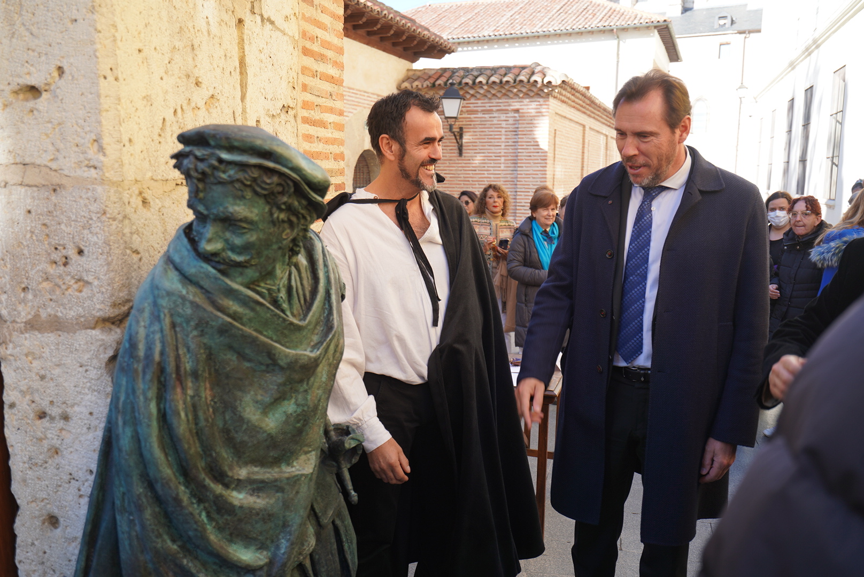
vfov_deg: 45.0
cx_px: 432
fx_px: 696
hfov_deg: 63.6
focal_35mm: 29
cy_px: 288
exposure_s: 1/160
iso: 100
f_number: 4
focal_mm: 29
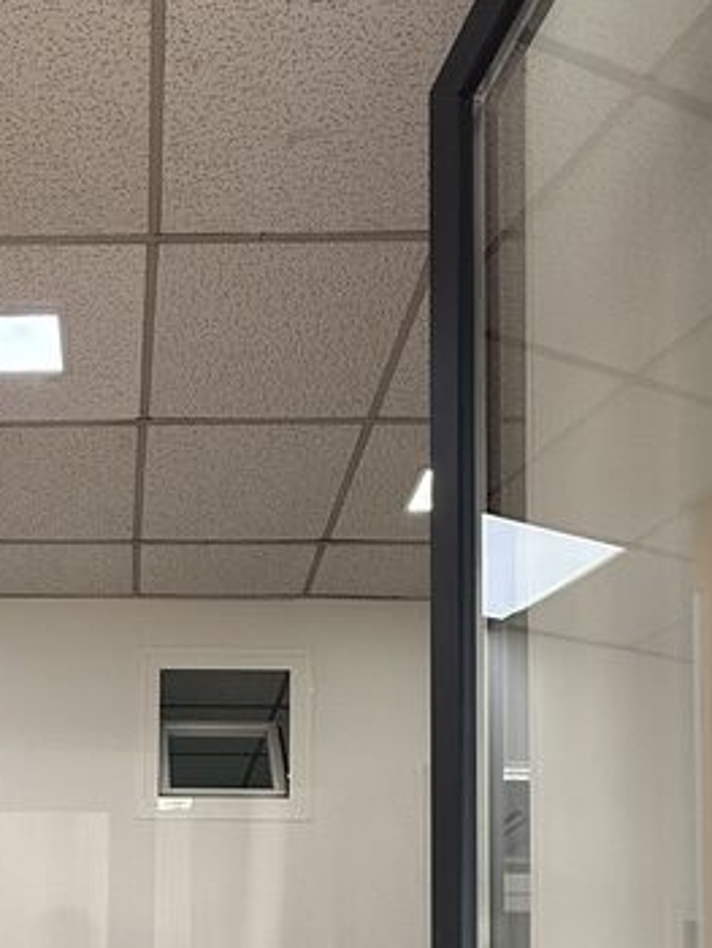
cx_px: 87
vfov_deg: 38.0
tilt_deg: +3.1
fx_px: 1096
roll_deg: -1.1
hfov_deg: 34.2
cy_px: 1067
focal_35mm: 40
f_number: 2.2
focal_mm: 2.22
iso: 50
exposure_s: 1/99
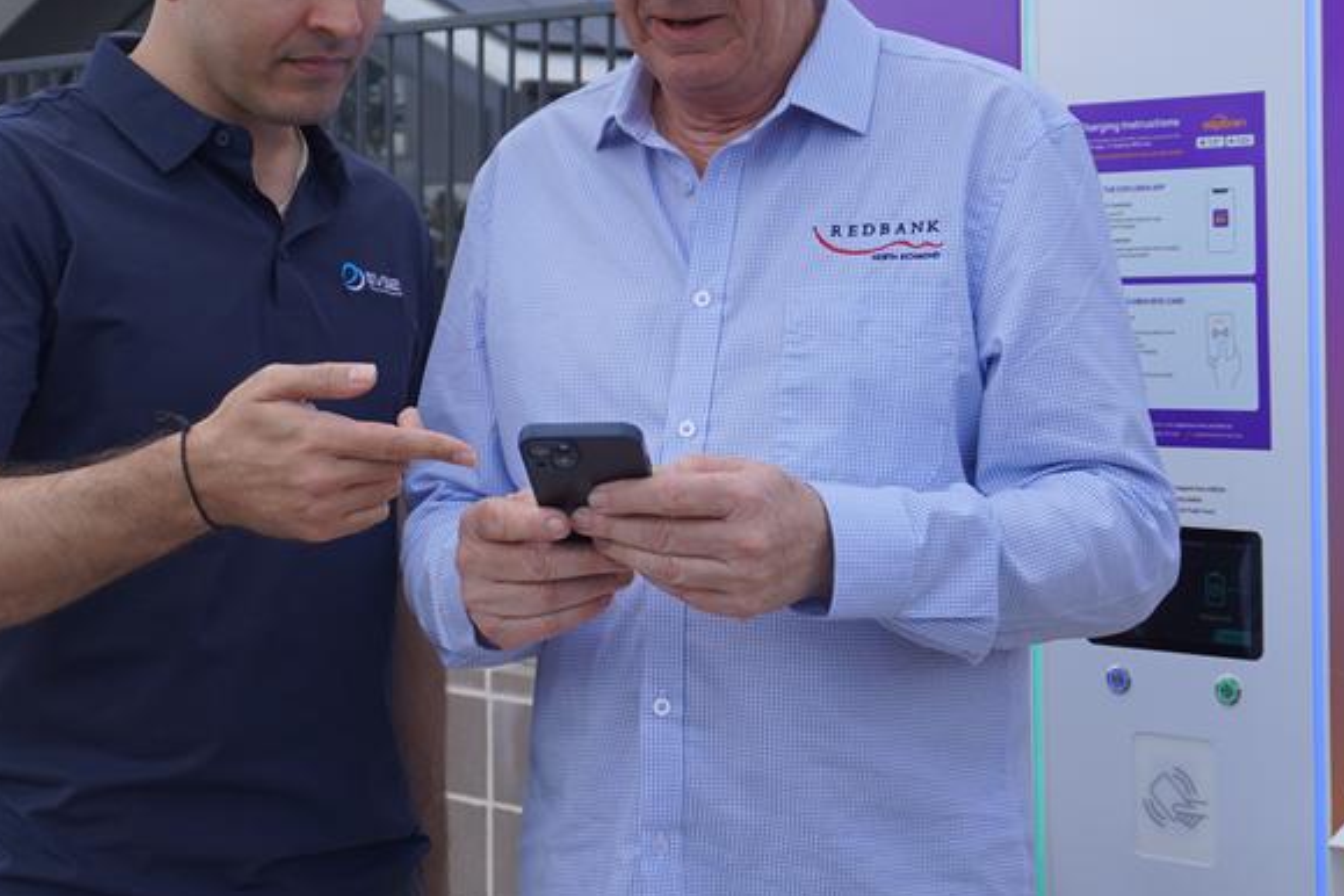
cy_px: 297
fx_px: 2611
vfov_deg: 19.4
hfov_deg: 28.9
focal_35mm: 70
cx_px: 717
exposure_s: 1/500
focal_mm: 25
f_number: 4.5
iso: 100
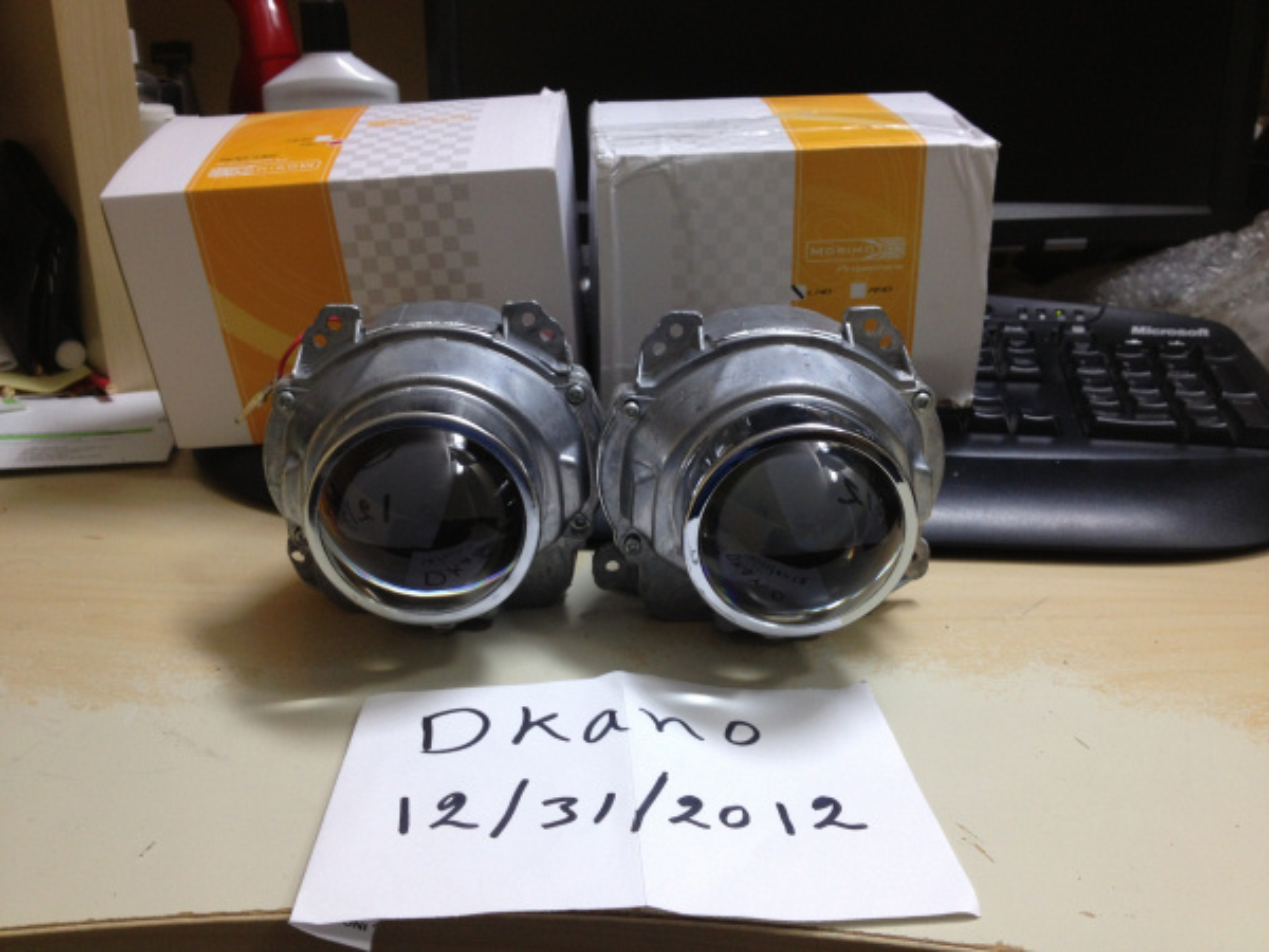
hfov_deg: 52.6
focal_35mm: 35
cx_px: 634
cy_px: 476
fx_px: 1283
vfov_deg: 40.7
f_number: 2.4
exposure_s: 1/20
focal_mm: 4.28
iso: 80
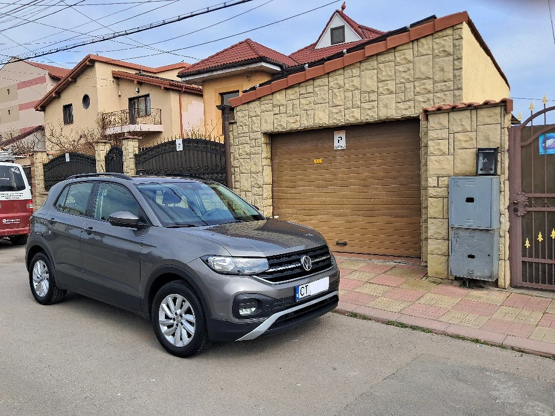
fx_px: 433
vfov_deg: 51.4
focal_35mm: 27
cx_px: 278
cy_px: 208
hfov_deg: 65.3
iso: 50
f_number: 1.8
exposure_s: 1/556
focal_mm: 4
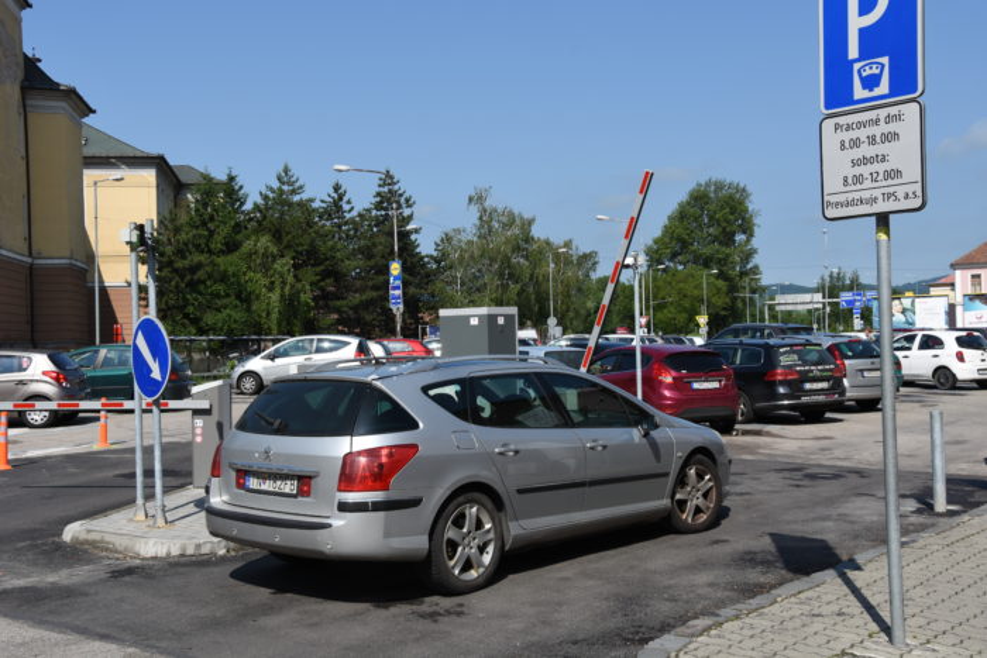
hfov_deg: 49.5
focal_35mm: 39
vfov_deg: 34.2
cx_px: 494
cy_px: 329
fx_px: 1069
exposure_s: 1/320
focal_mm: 26
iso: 100
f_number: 9
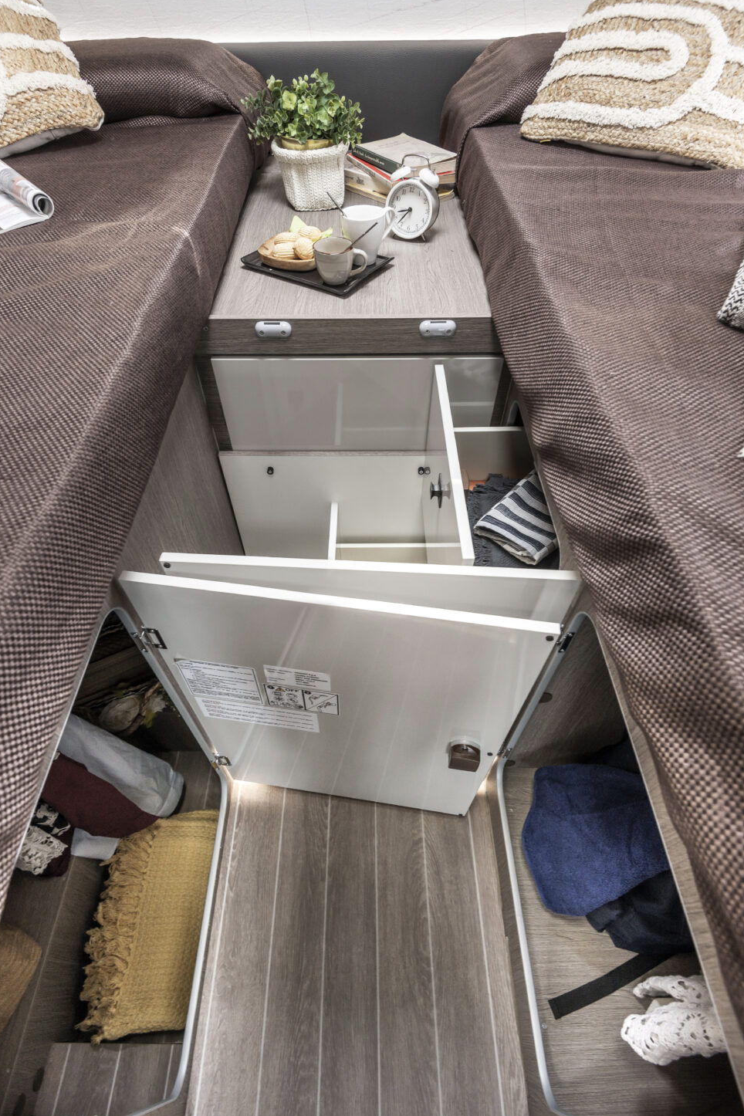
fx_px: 527
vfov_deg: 93.3
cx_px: 362
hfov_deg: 70.4
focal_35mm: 17
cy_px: 559
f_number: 5.6
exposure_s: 1/40
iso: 400
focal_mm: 16
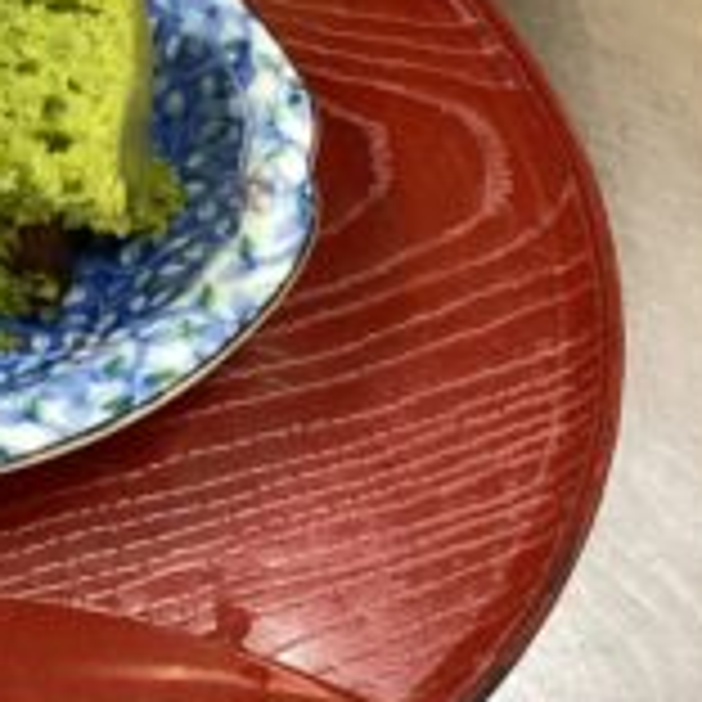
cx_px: -119
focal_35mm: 66
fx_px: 1514
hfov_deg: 24.0
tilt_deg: -55.5
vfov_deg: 25.9
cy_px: 218
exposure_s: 1/50
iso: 200
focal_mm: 3.3
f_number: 2.4
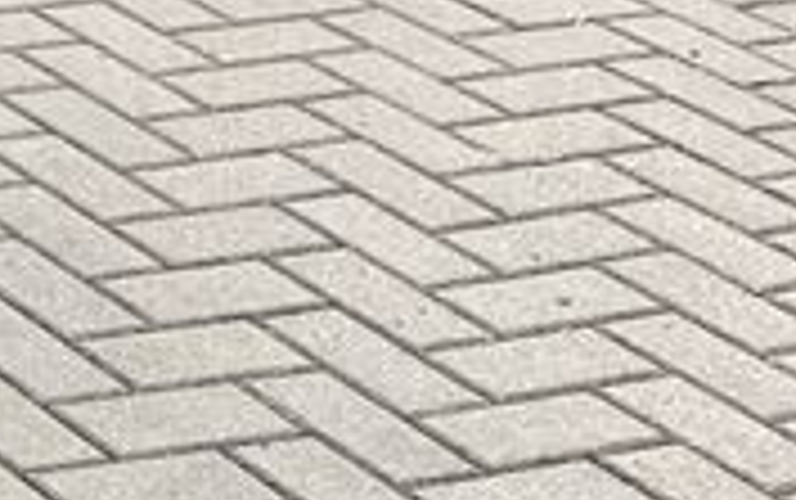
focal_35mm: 159
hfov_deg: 10.3
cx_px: -1453
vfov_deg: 8.0
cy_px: -405
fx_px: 3453
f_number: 1.6
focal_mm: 5.1
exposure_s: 1/189
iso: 40
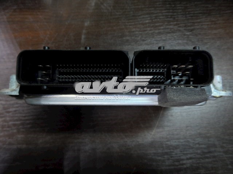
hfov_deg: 71.6
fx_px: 162
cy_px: 87
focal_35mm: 24
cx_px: 116
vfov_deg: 56.8
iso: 160
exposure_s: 1/6
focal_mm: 4
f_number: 3.2
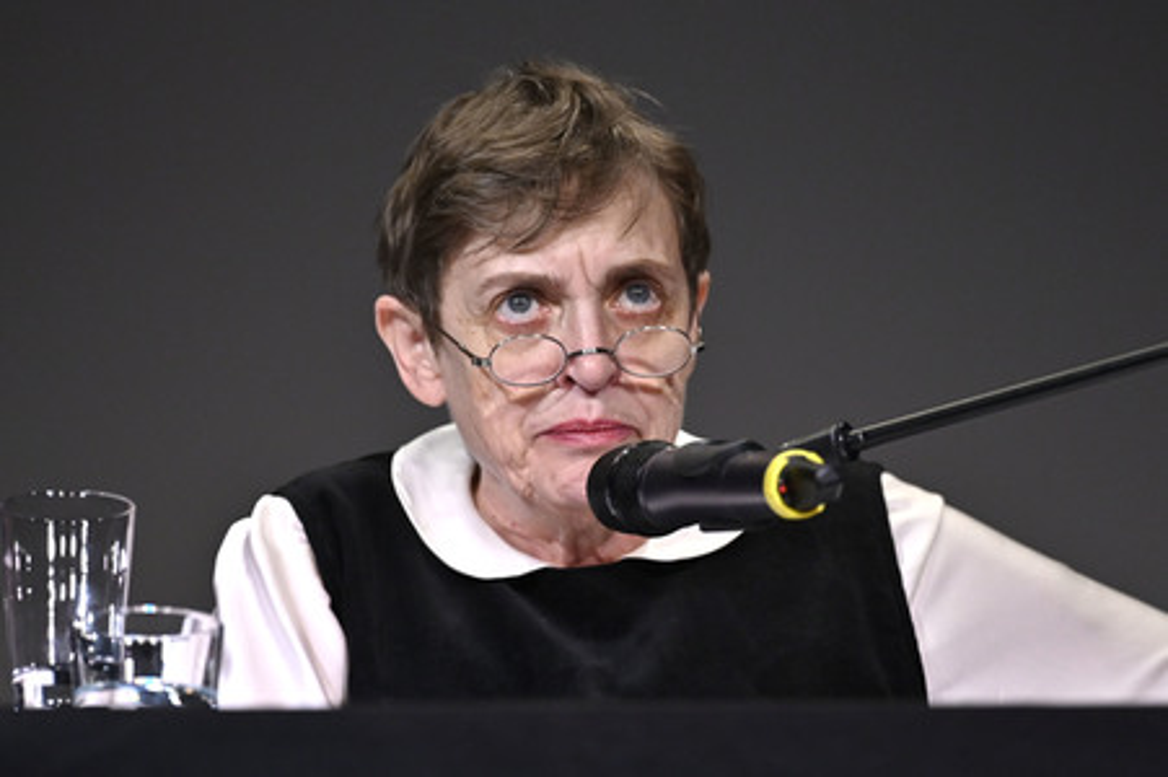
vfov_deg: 6.9
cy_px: 388
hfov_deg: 10.3
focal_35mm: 200
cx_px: 584
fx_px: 6484
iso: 1250
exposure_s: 1/400
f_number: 2.8
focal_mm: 200
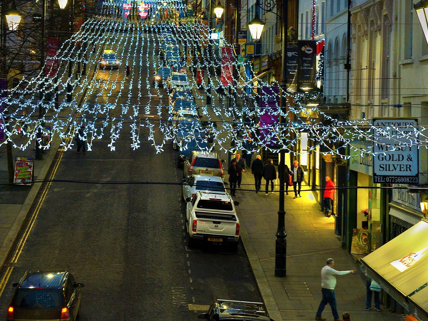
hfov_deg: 19.4
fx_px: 1249
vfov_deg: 14.5
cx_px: 149
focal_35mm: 101
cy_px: 54
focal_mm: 56
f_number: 5
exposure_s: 1/100
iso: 1600
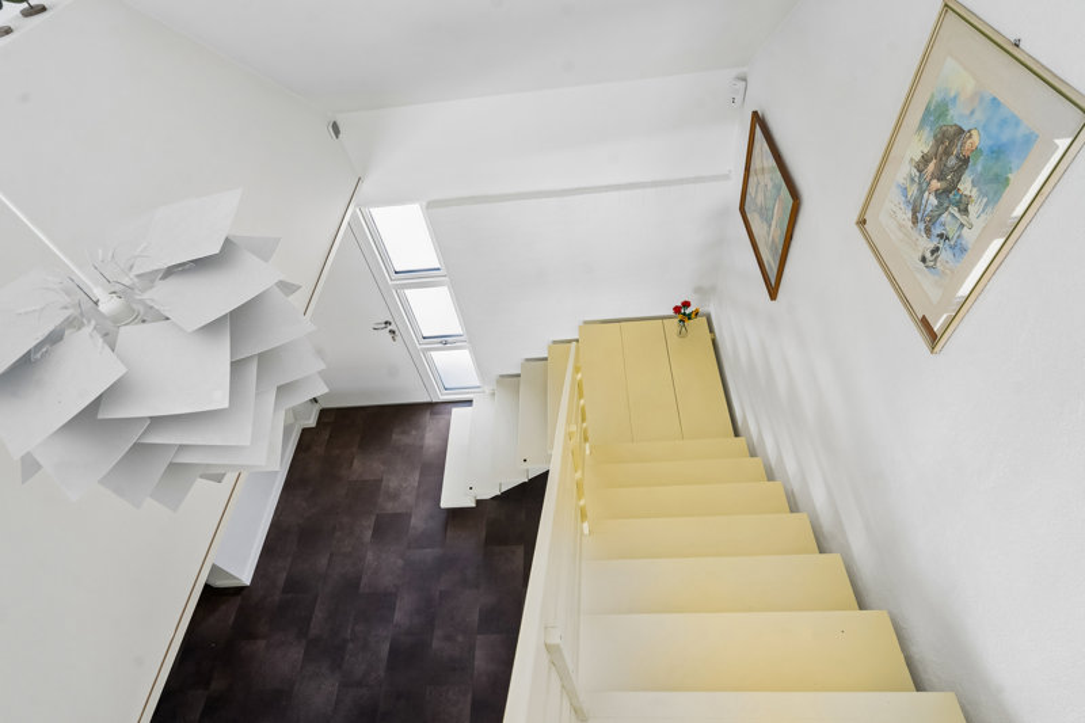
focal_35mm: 18
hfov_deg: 90.0
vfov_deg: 67.4
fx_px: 542
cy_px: 362
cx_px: 542
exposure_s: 1/80
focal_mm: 18
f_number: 7.1
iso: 800
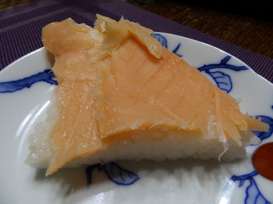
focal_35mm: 22
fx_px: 174
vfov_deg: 61.1
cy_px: 102
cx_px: 136
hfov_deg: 76.4
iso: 250
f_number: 3.4
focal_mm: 4
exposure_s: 1/30
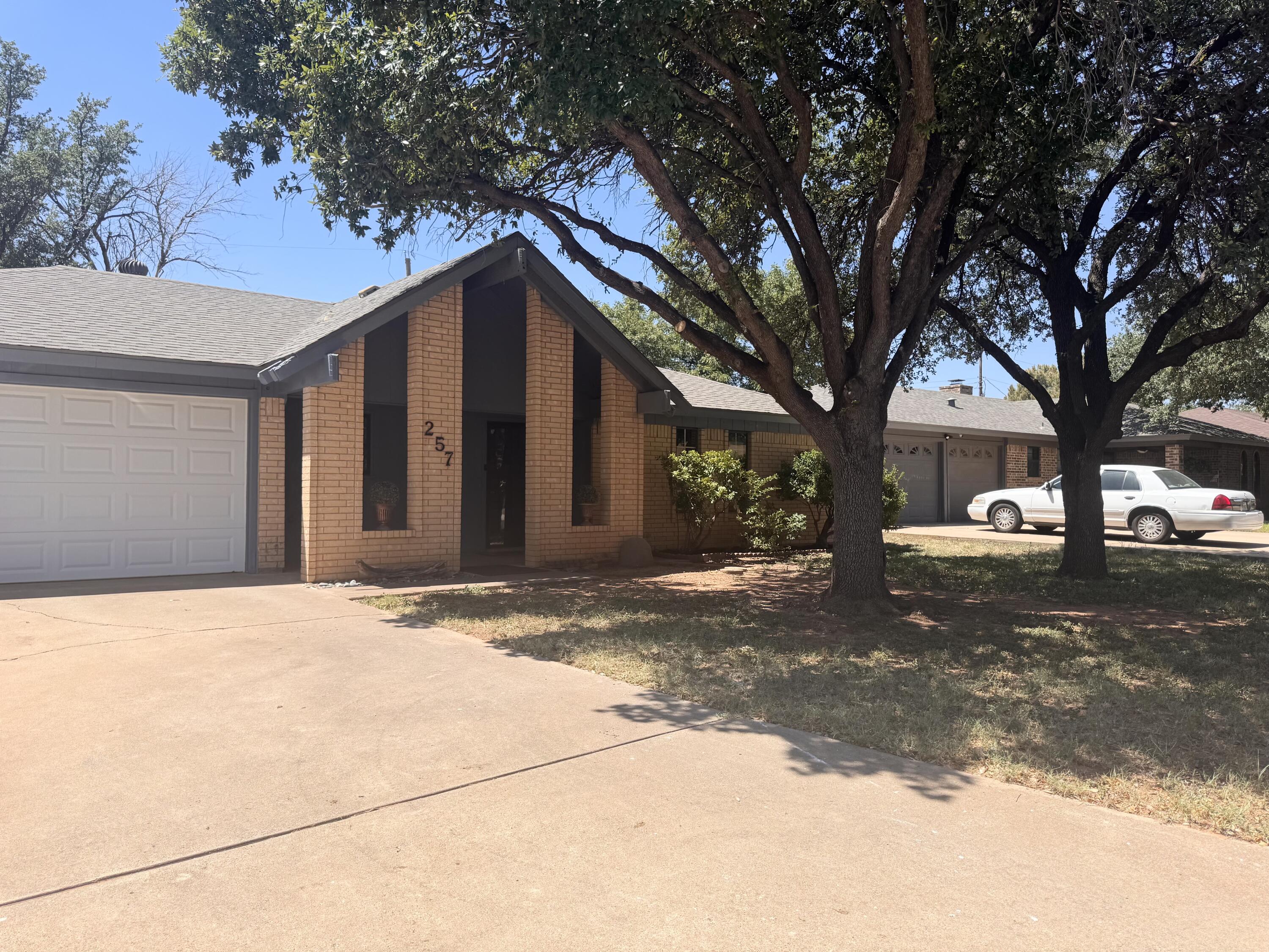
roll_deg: -0.6
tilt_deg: +1.1
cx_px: 634
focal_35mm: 24
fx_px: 880
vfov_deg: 56.8
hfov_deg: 71.6
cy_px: 476
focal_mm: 6.76
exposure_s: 1/2959
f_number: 1.78
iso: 80
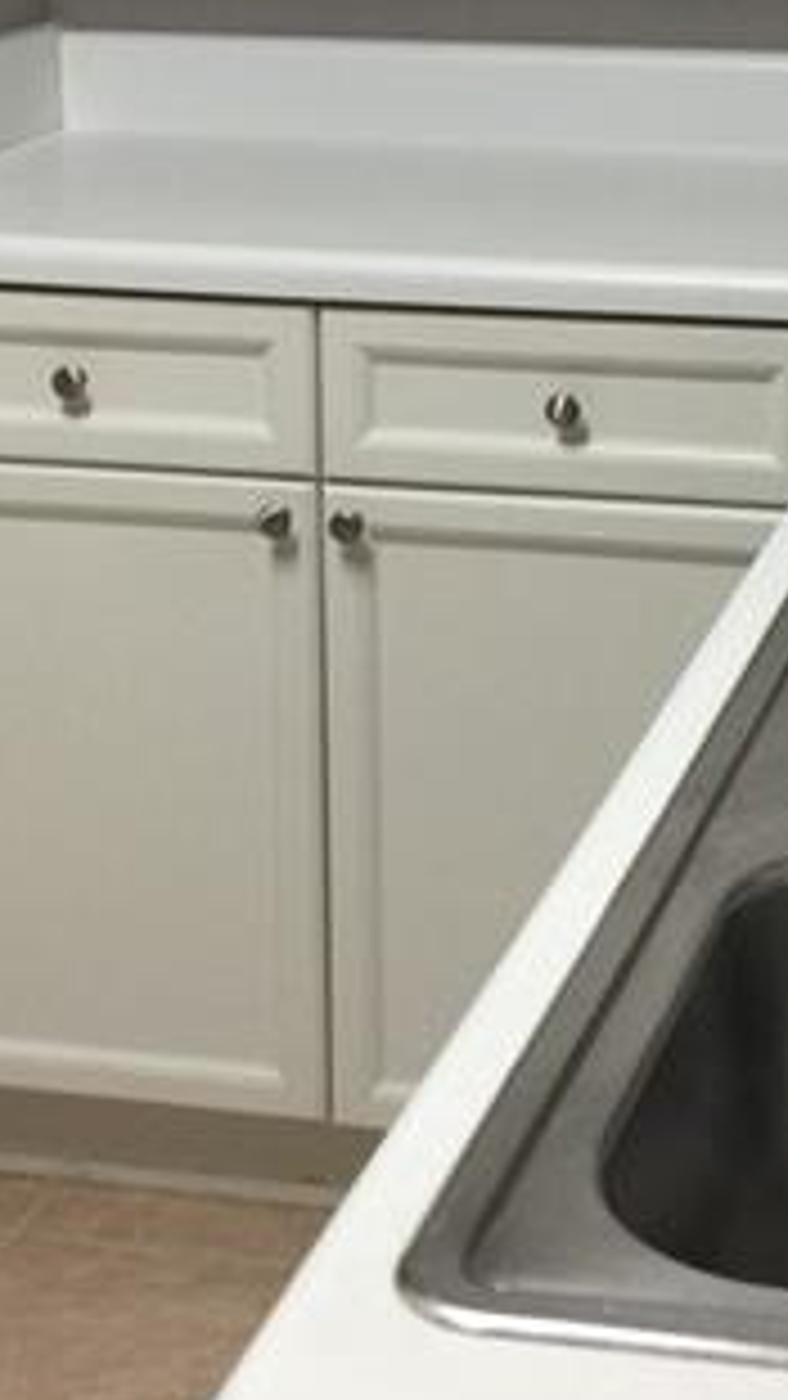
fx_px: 2897
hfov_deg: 15.4
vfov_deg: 26.4
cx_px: 639
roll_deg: +0.3
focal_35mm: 78
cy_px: 167
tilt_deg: -11.0
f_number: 2.2
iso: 40
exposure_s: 1/15
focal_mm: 4.15
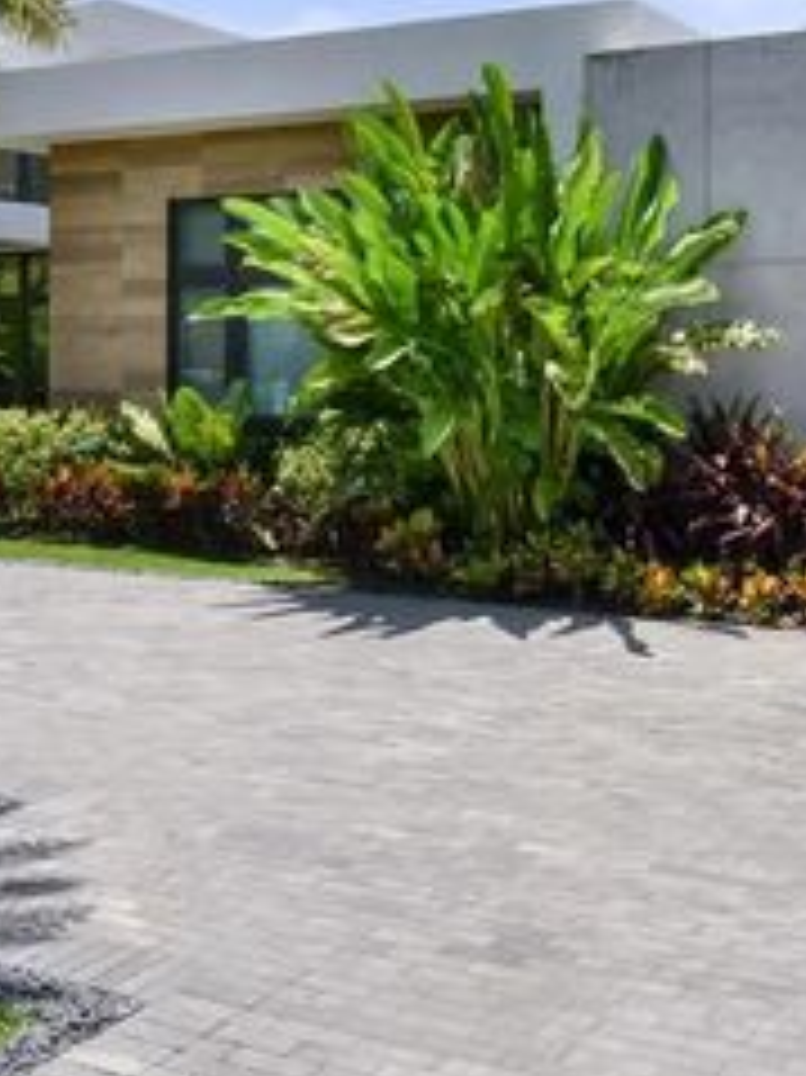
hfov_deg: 29.2
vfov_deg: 38.2
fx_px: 1523
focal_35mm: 49
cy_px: 304
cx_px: 612
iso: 500
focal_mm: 19
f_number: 16
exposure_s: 1/160
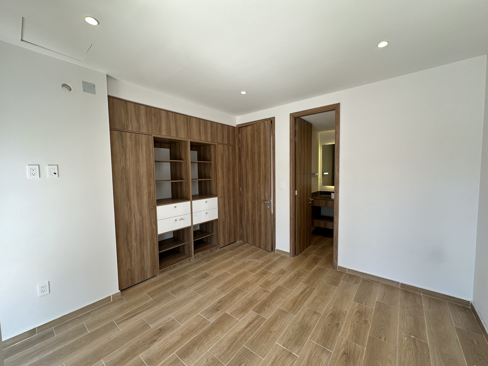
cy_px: 183
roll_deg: +0.4
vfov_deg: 85.7
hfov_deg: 102.1
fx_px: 197
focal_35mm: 14
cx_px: 244
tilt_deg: -3.2
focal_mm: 2.22
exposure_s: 1/120
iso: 100
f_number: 2.2
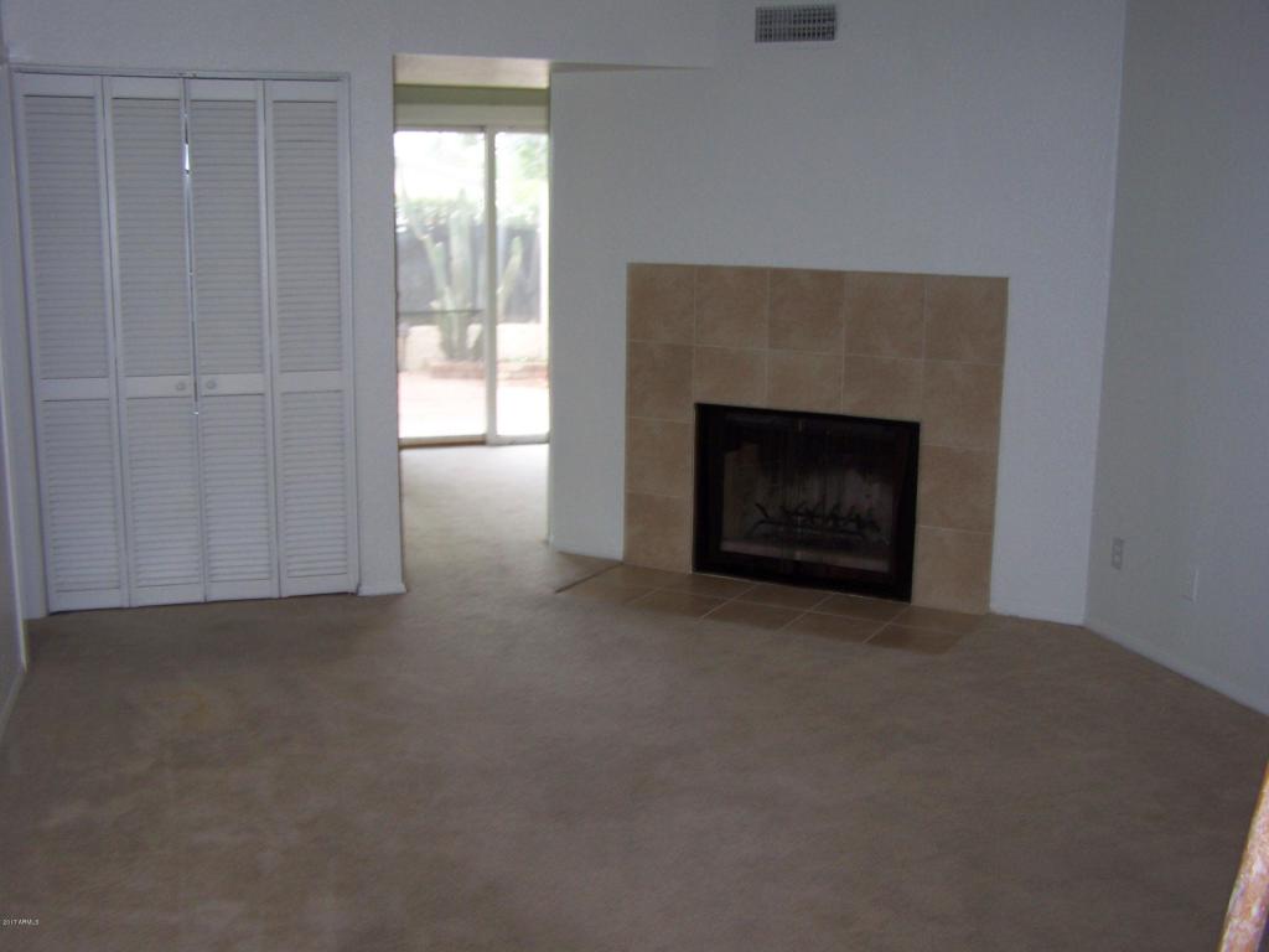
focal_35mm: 38
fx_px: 1393
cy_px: 476
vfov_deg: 37.7
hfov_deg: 49.0
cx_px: 634
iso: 80
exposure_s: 1/60
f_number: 2.8
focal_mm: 6.3
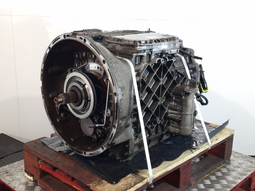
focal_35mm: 23
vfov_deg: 58.9
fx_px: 169
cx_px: 128
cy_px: 96
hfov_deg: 73.9
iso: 100
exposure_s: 1/50
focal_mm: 6.4
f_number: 1.8
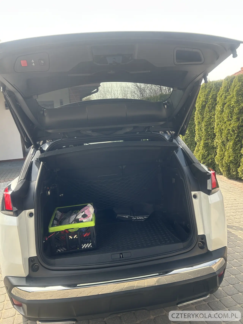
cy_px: 162
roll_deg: +2.0
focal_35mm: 26
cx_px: 122
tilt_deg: -9.6
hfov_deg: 53.1
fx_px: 243
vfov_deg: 67.3
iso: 50
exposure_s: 1/506
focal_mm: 5.7
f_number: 1.5
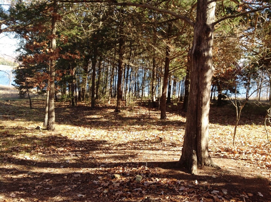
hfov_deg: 52.7
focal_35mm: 35
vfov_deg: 40.6
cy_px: 101
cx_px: 136
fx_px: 274
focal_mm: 4.28
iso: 50
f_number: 2.4
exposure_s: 1/260
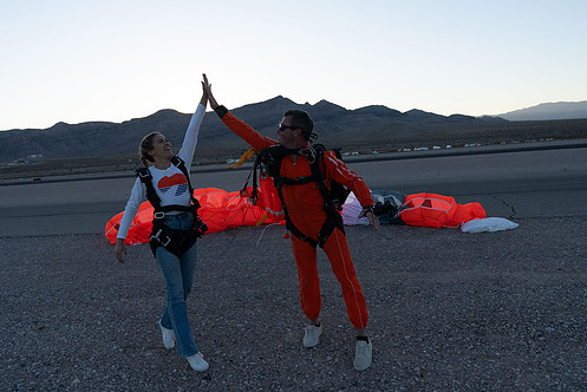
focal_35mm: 28
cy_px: 175
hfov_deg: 65.4
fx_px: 457
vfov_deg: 46.4
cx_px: 276
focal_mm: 24
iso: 1250
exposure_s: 1/2000
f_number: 5.6
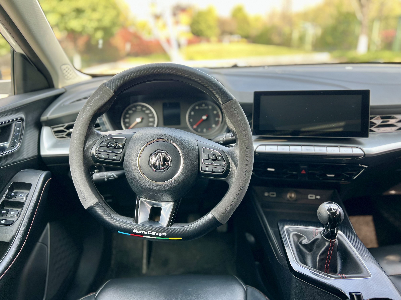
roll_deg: +1.7
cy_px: 150
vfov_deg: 53.1
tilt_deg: -18.0
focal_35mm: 26
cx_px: 200
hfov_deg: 67.3
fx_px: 301
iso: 32
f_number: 1.5
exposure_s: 1/120
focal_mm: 5.7
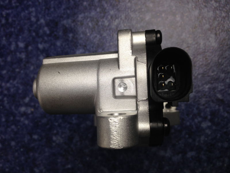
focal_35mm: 33
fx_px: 219
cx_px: 115
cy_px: 86
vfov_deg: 42.9
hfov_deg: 55.4
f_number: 2.4
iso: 64
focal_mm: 4.12
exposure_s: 1/60
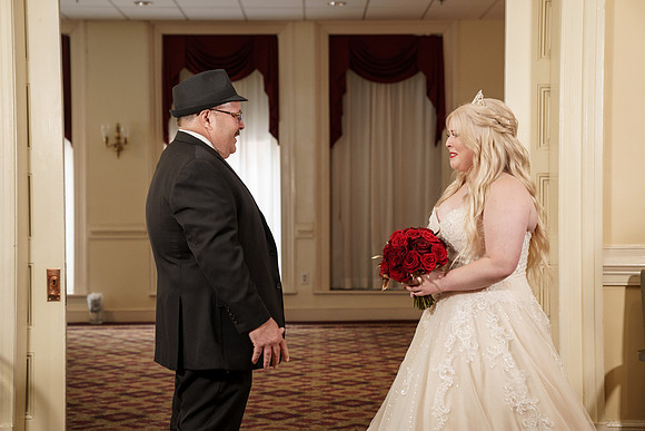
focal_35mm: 73
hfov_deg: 27.8
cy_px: 215
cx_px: 315
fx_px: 1304
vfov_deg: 18.7
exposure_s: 1/100
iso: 2000
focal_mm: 70
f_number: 4
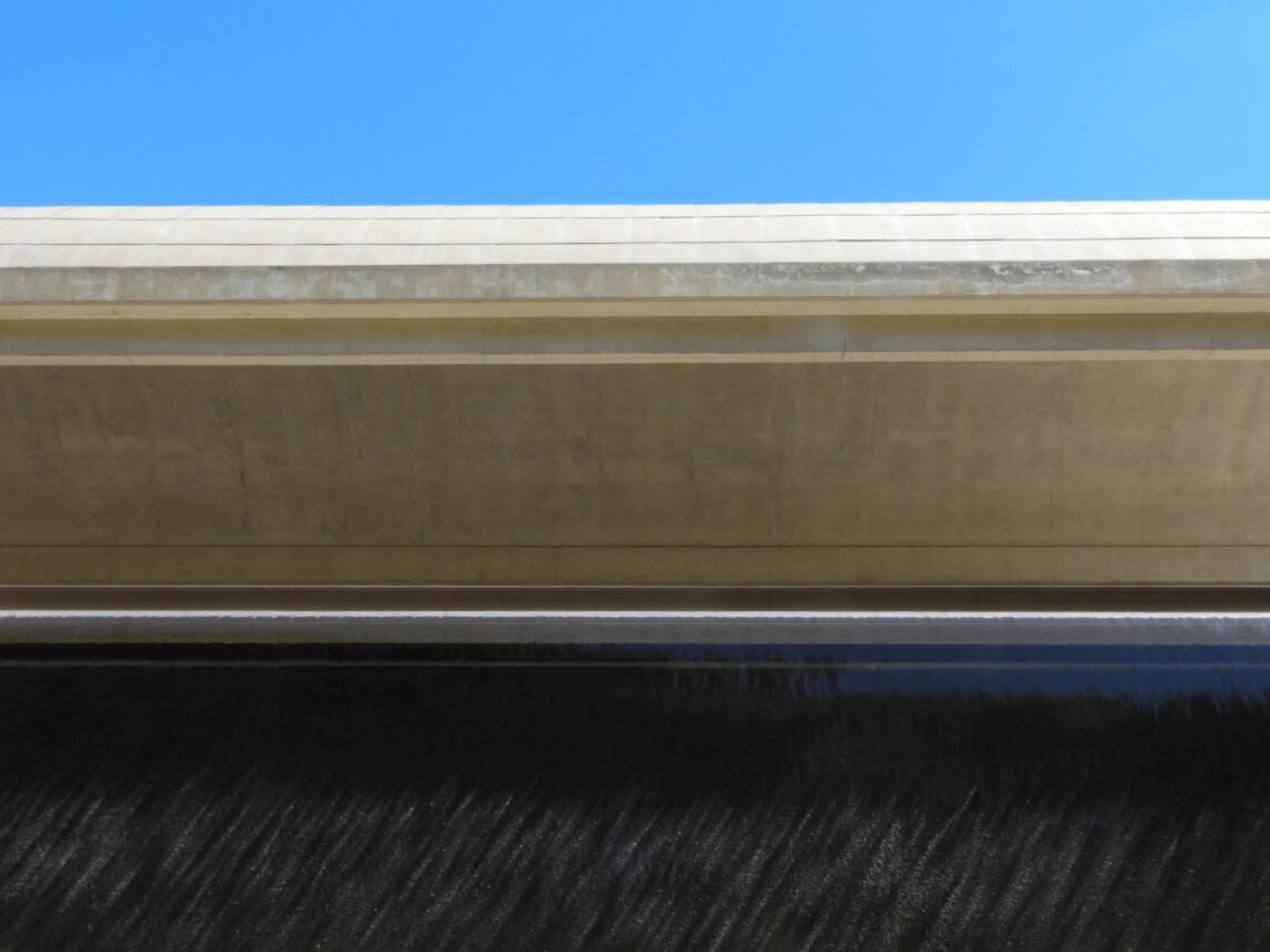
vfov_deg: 40.7
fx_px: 1284
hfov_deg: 52.6
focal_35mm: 35
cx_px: 635
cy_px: 476
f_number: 7.6
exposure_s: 1/125
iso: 100
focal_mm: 6.3
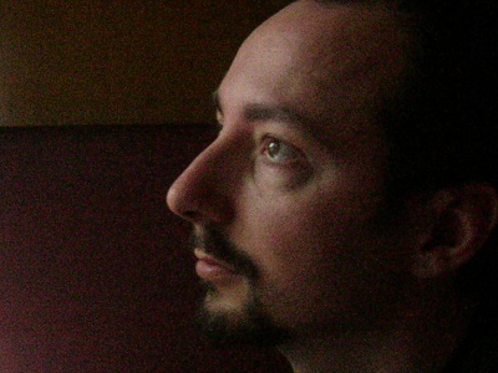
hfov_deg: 51.4
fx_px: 518
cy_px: 186
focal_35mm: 36
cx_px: 249
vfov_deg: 39.7
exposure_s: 1/30
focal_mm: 6
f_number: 2.7
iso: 300
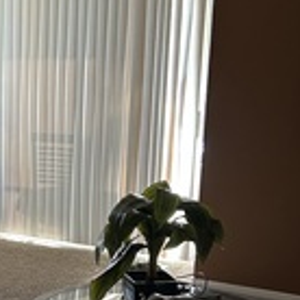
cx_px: -32
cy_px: 239
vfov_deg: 20.7
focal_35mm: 83
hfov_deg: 19.9
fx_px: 814
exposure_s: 1/60
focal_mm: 5.7
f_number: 1.5
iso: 80
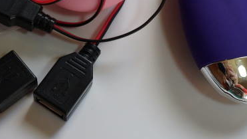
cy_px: 28
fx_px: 530
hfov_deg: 25.8
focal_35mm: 81
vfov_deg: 14.8
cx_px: 54
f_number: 6.3
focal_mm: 30
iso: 1600
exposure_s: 1/160
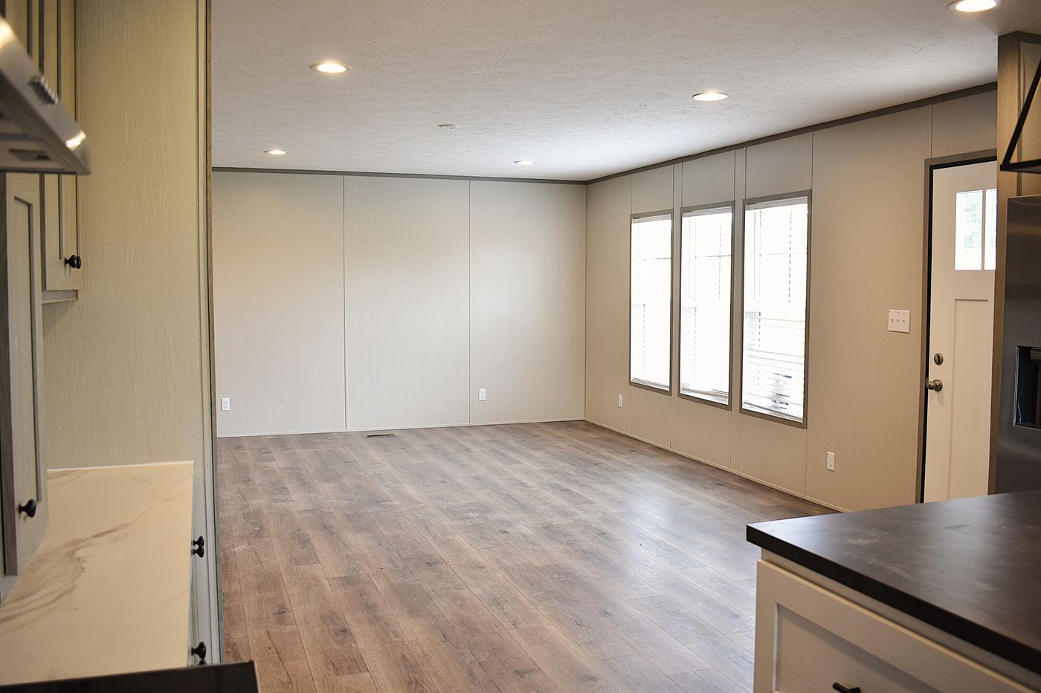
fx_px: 896
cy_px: 346
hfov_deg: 60.3
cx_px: 520
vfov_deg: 42.3
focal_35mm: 31
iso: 400
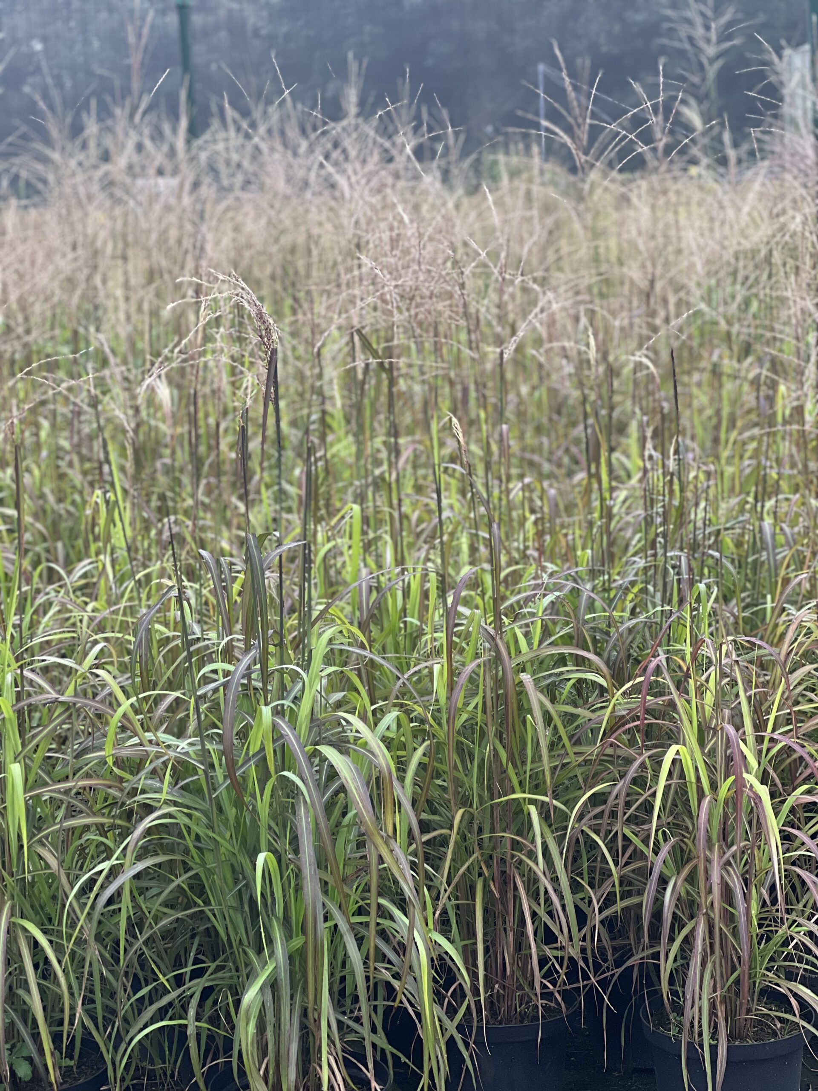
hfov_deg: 19.1
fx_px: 2426
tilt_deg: -6.9
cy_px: 546
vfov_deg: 25.3
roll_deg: +3.0
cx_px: 409
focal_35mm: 77
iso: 125
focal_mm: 9
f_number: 2.8
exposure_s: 1/121
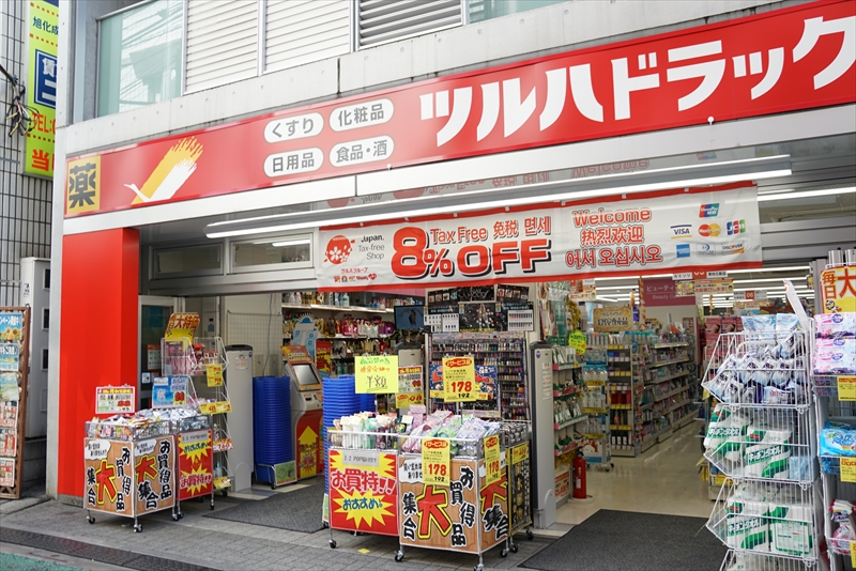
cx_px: 428
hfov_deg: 61.9
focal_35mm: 30
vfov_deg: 43.6
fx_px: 714
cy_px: 286
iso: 100
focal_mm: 20
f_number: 4
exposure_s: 1/125
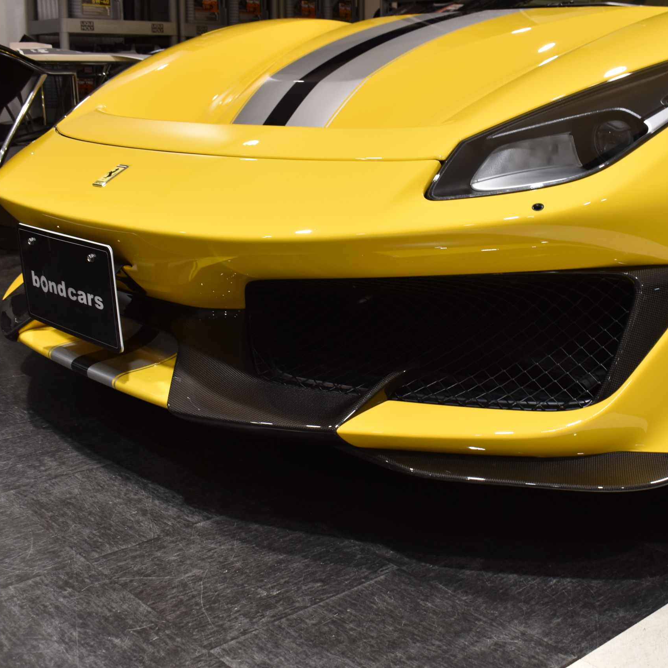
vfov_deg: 36.8
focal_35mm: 46
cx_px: 415
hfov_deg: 36.6
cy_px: 334
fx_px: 1004
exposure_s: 1/40
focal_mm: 24
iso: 450
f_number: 8
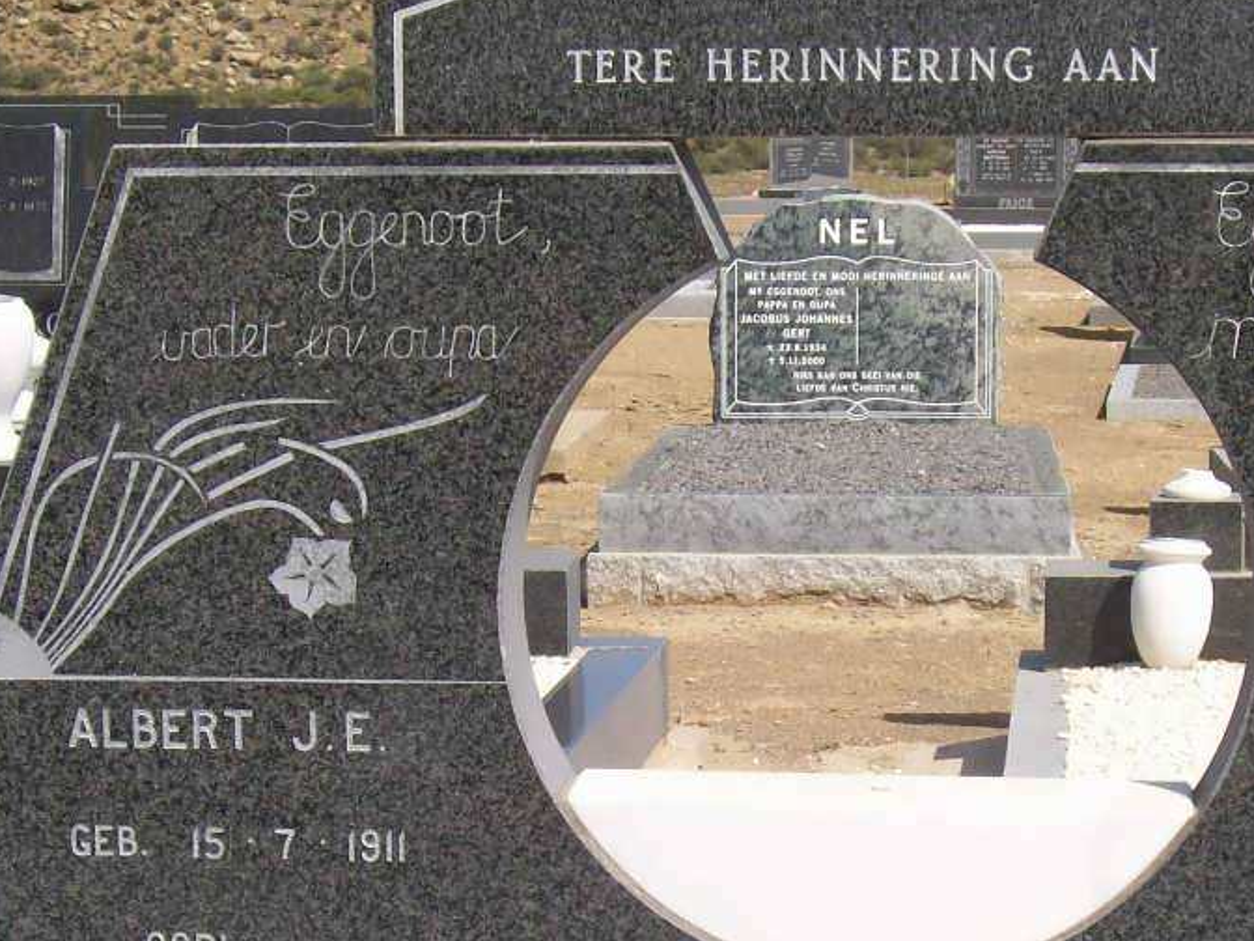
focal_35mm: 100
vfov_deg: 14.7
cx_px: 812
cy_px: 769
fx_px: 3623
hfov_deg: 19.6
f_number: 6
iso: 80
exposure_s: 1/486
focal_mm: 9.4
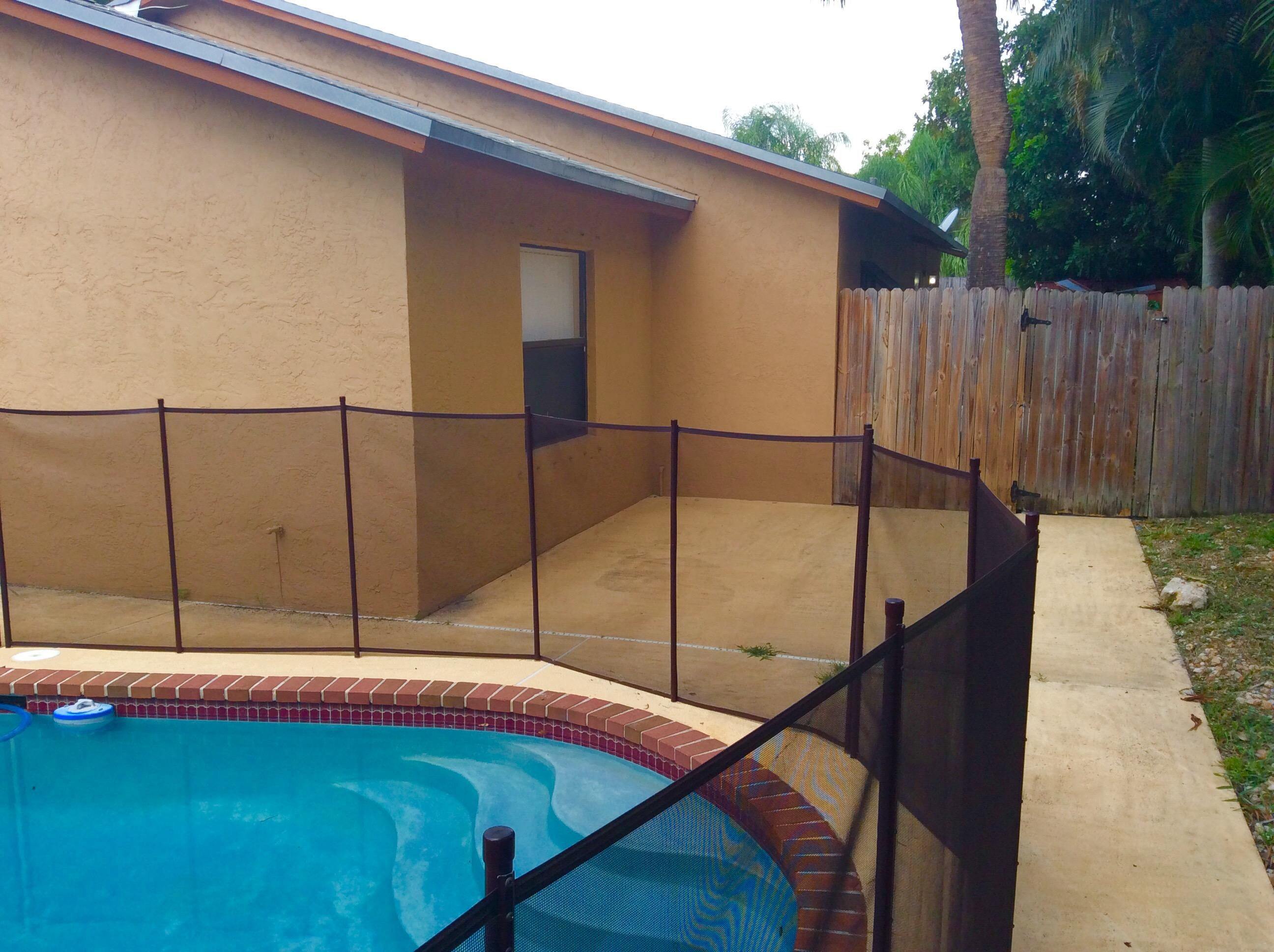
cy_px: 476
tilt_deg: -5.5
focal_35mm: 32
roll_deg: +2.6
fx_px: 1176
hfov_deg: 56.9
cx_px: 637
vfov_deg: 44.1
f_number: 2.4
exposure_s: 1/403
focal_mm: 3.3
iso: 32
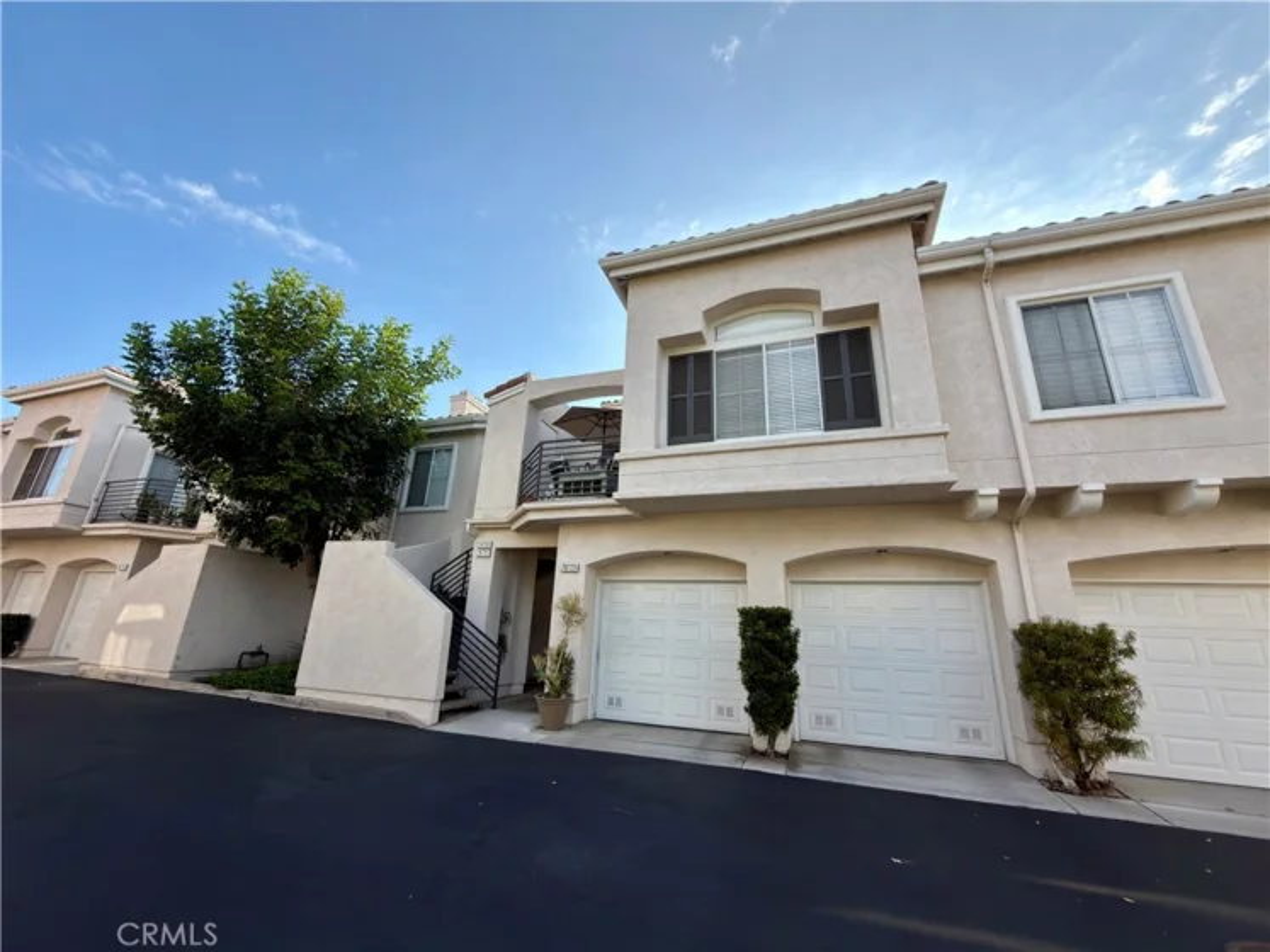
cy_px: 476
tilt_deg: +17.5
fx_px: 514
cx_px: 635
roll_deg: -1.9
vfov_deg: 85.7
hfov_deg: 102.1
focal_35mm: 14
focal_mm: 2.22
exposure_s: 1/509
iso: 20
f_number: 2.2
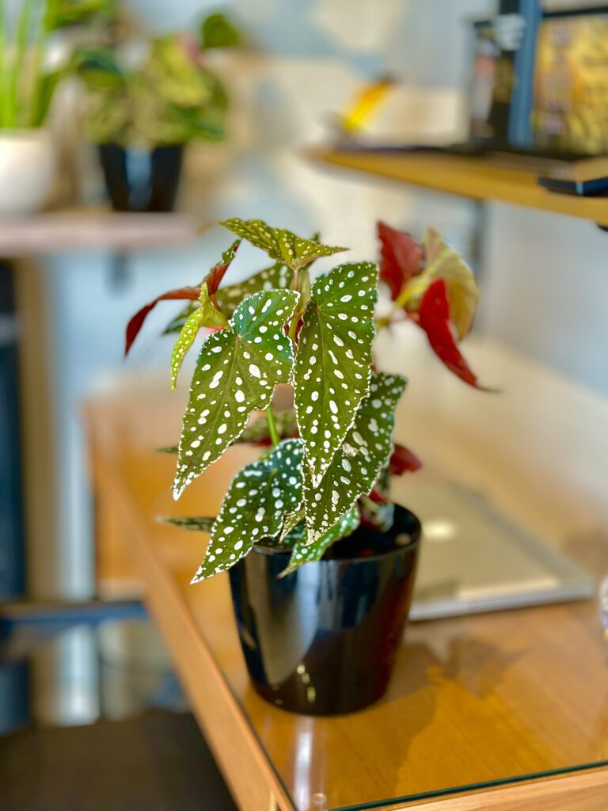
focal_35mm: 48
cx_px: 304
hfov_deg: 30.3
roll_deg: -2.7
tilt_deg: -15.5
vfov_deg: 39.7
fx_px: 1124
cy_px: 406
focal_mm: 6.86
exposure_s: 1/60
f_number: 1.78
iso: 200
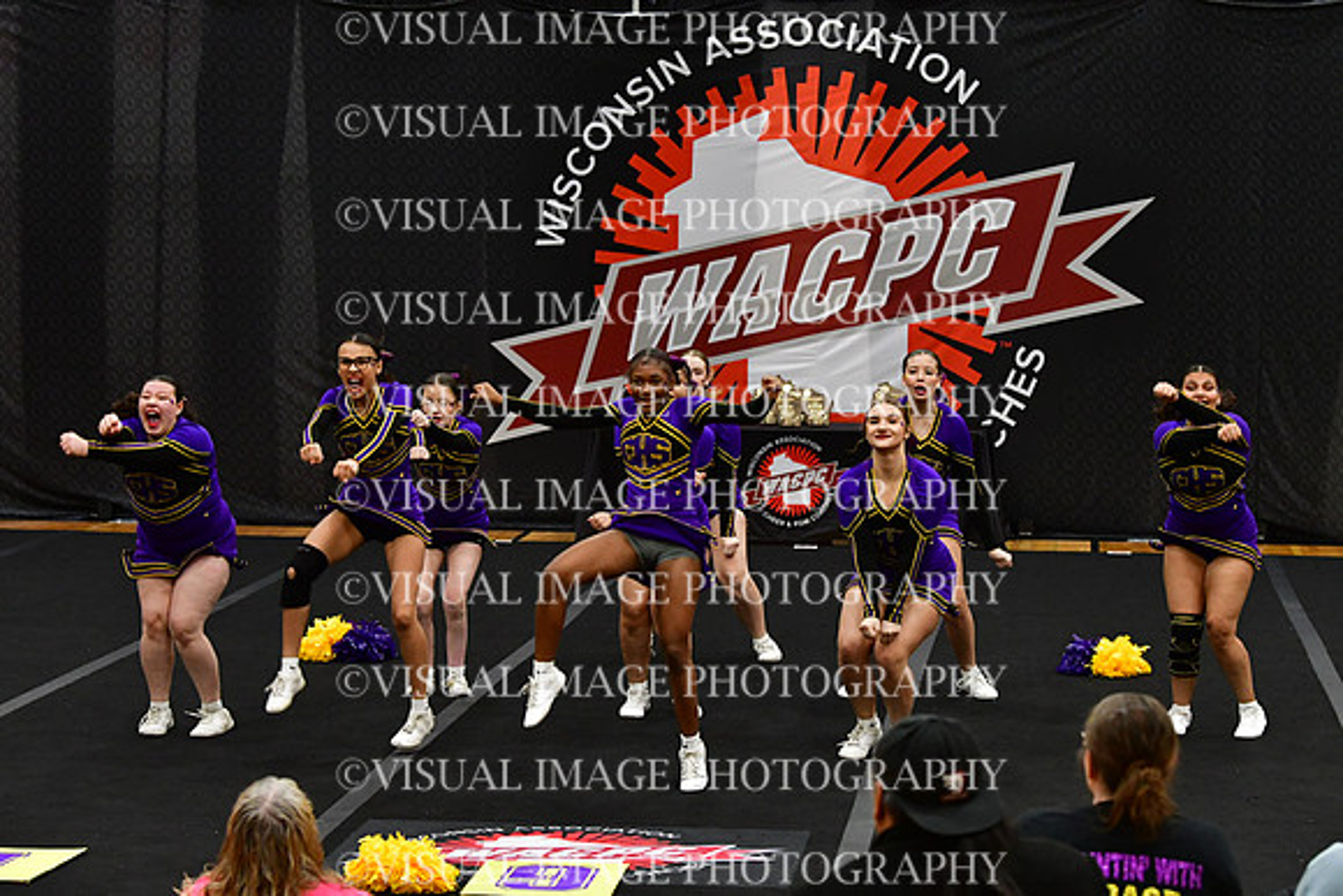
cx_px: 672
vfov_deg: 13.0
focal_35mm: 105
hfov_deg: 19.5
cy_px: 448
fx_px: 3918
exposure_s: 1/500
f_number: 4
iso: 4000
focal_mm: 70
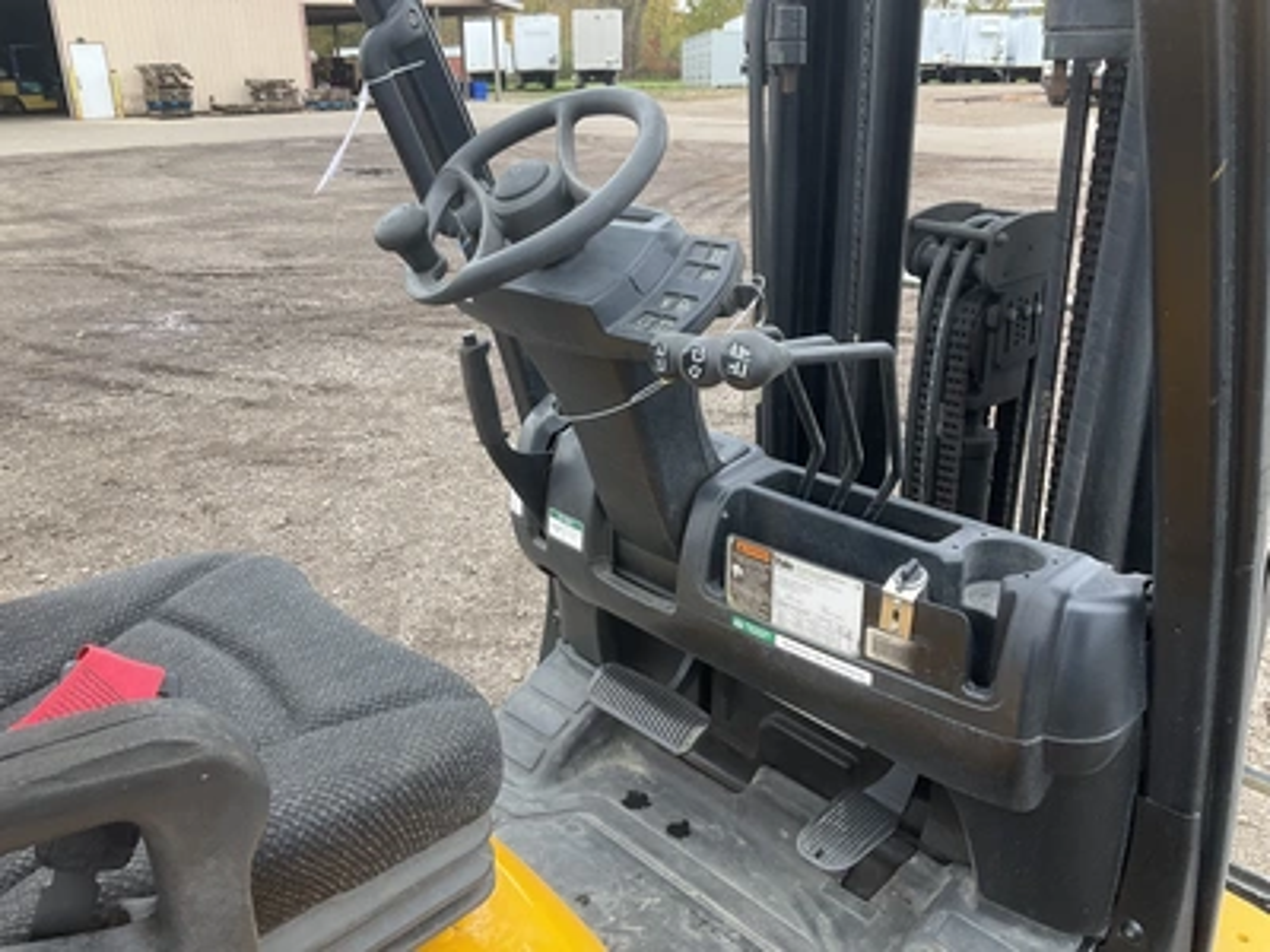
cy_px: 476
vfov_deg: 48.2
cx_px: 635
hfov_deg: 61.7
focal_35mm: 29
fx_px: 1064
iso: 20
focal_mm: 3
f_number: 1.8
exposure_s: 1/182
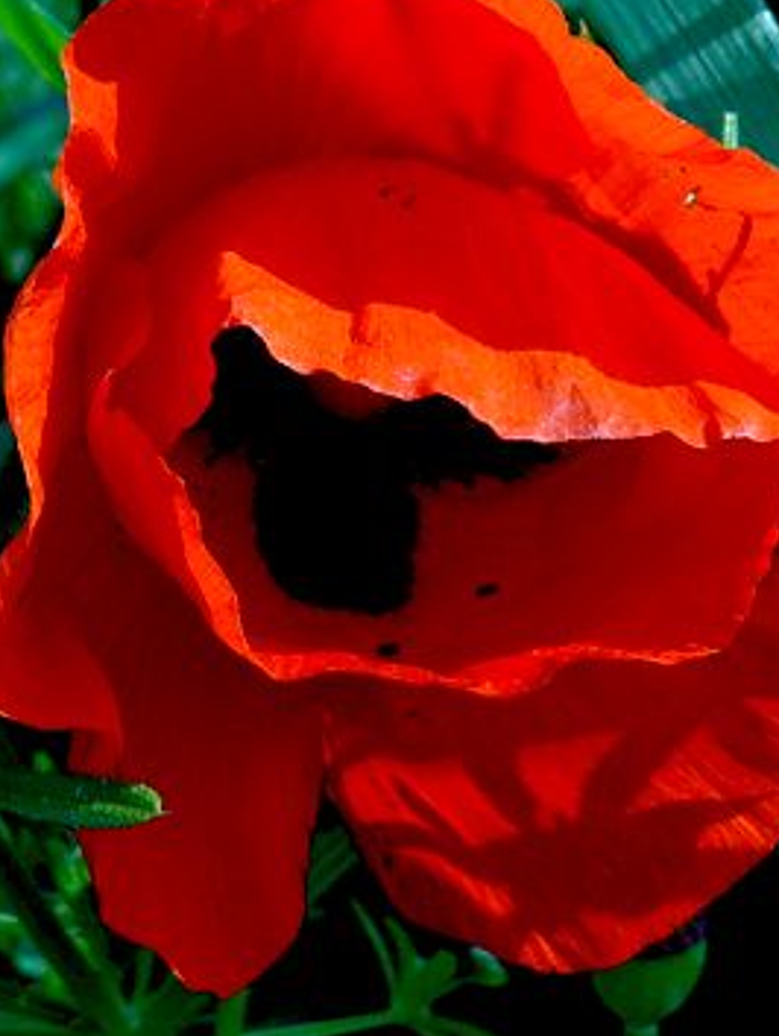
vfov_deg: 28.7
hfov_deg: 22.6
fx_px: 1948
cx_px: 416
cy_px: 108
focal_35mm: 65
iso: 80
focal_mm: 6
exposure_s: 1/400
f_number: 4
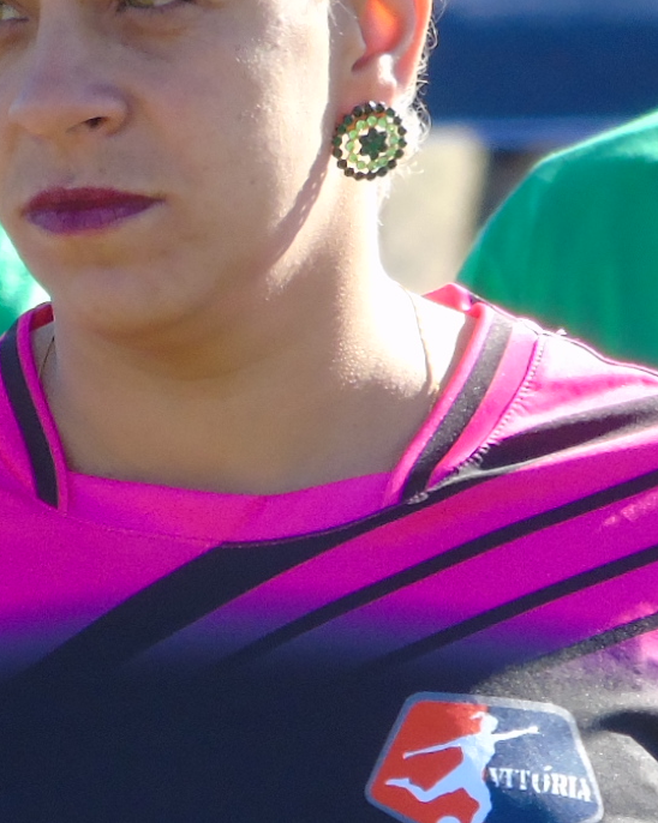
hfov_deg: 0.8
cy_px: 573
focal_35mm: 2026
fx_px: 49362
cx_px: -104
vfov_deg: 1.0
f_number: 5.7
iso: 160
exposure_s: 1/125
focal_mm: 98
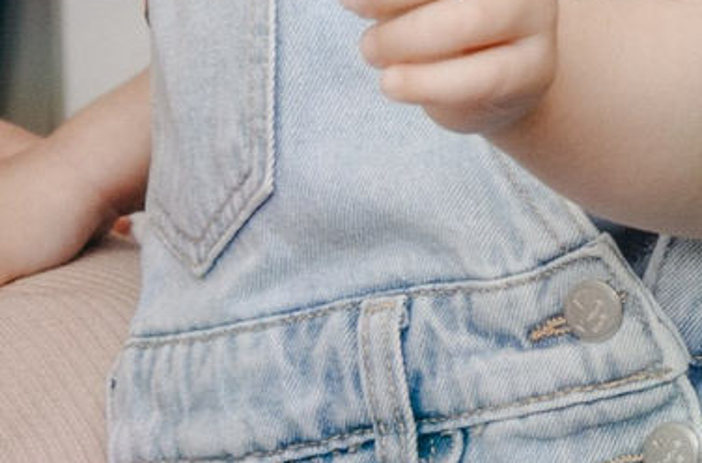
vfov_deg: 3.6
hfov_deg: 5.2
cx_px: 2493
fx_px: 7074
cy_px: -1146
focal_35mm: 364
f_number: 3.5
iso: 160
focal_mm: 45
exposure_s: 1/160
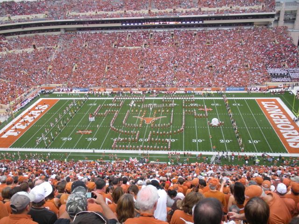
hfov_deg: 51.4
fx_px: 311
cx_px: 150
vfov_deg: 39.7
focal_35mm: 36
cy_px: 112
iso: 82
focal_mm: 6.3
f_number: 3.5
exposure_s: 1/51.3
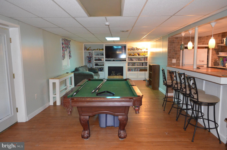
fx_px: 170
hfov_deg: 67.5
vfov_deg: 47.7
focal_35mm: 27
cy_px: 75
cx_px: 114
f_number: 3.5
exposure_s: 1/60
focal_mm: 18
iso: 3200
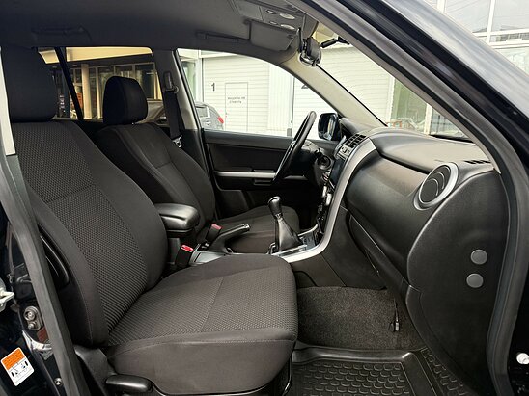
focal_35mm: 24
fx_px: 367
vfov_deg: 56.8
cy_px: 198
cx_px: 264
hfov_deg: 71.6
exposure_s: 1/173
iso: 200
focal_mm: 6.76
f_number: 1.78
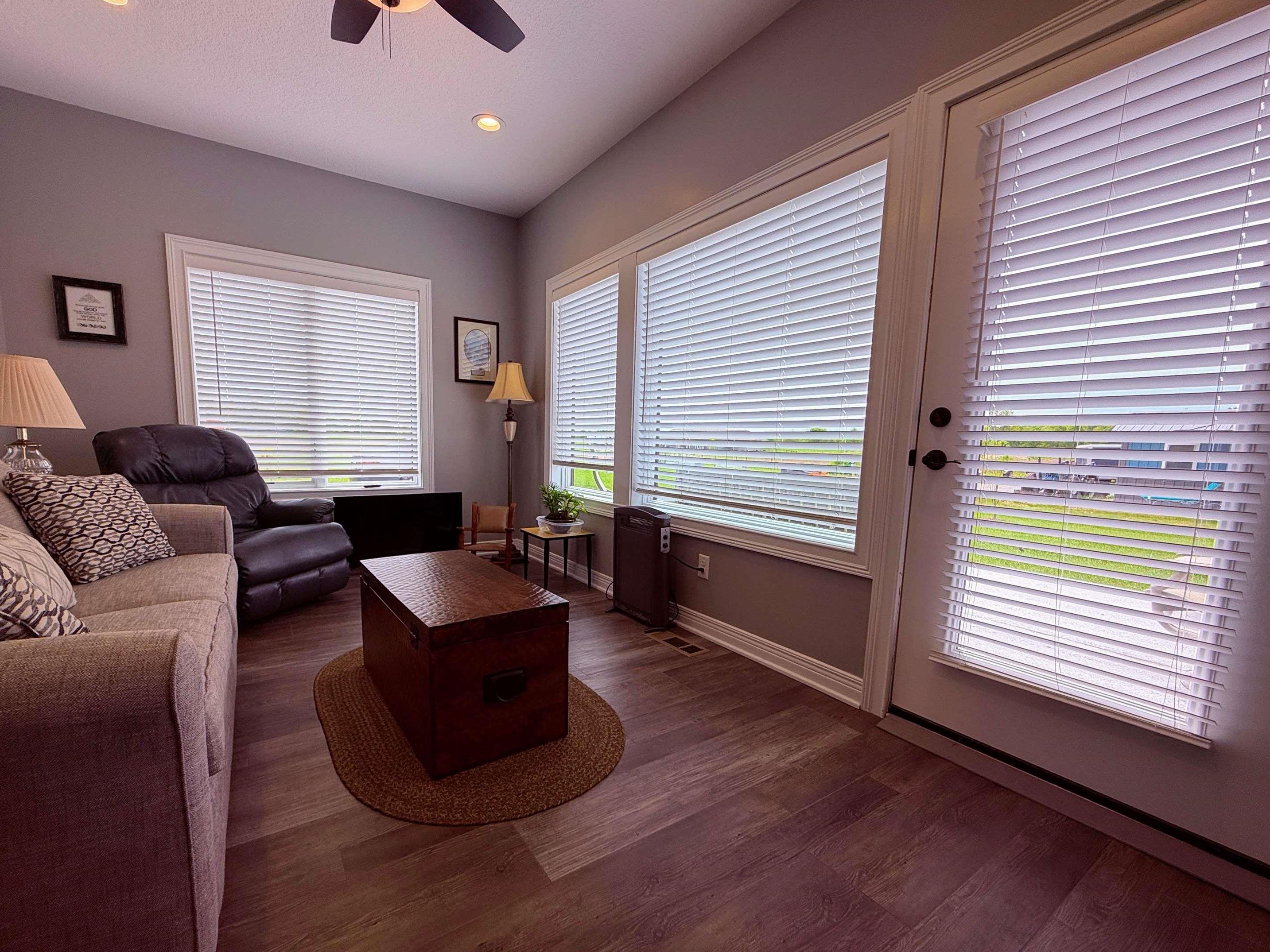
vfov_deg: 81.6
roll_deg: -0.7
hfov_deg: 98.1
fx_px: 550
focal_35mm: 15
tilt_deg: -7.5
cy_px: 507
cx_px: 605
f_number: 2.2
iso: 32
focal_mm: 2.22
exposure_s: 1/120
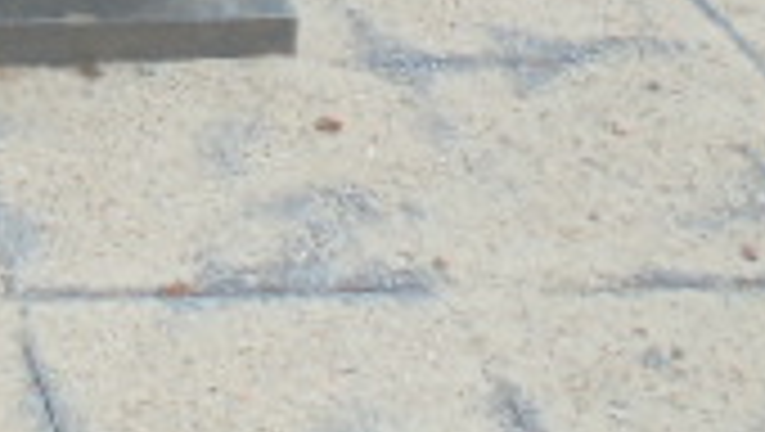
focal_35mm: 156
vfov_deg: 7.3
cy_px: -644
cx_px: -554
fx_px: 3167
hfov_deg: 12.7
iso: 100
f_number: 4.2
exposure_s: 1/160
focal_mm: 6.9
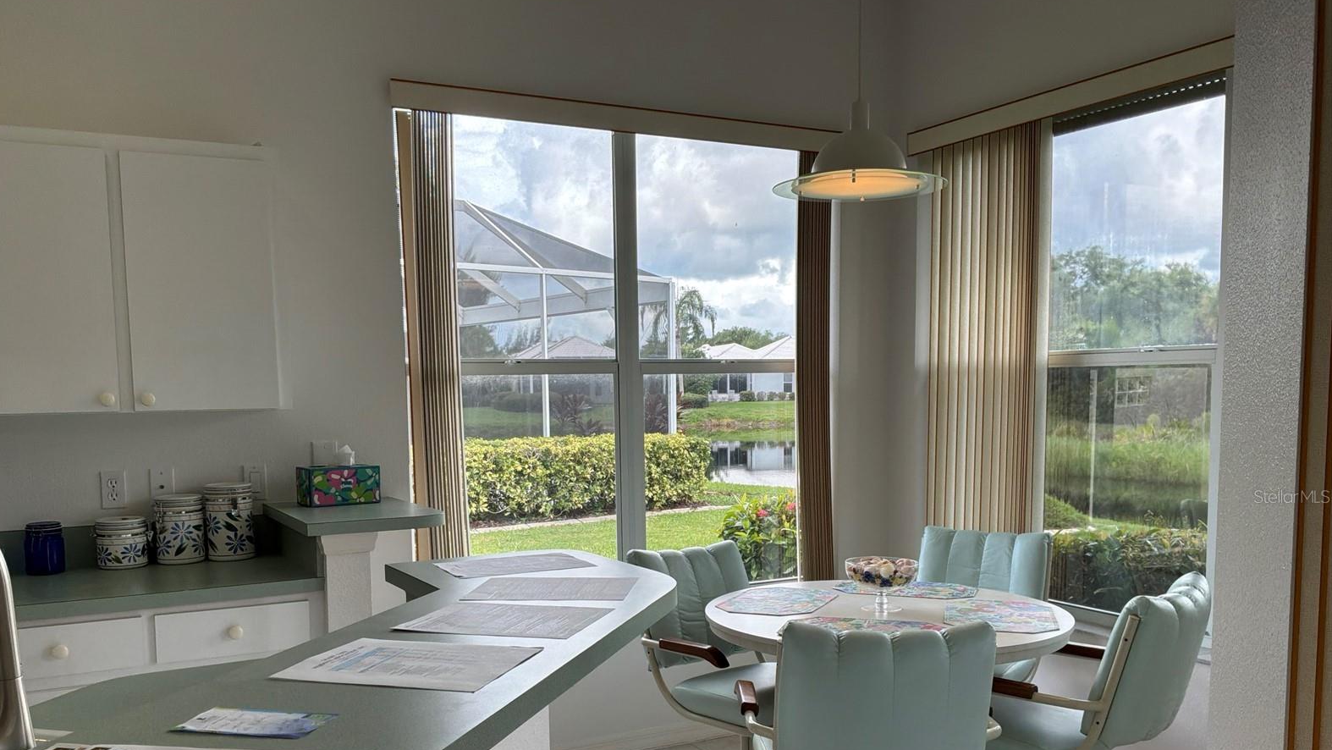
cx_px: 657
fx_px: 1095
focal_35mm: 31
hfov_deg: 62.6
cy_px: 496
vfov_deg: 37.4
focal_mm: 3
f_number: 1.8
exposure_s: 1/287
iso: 25
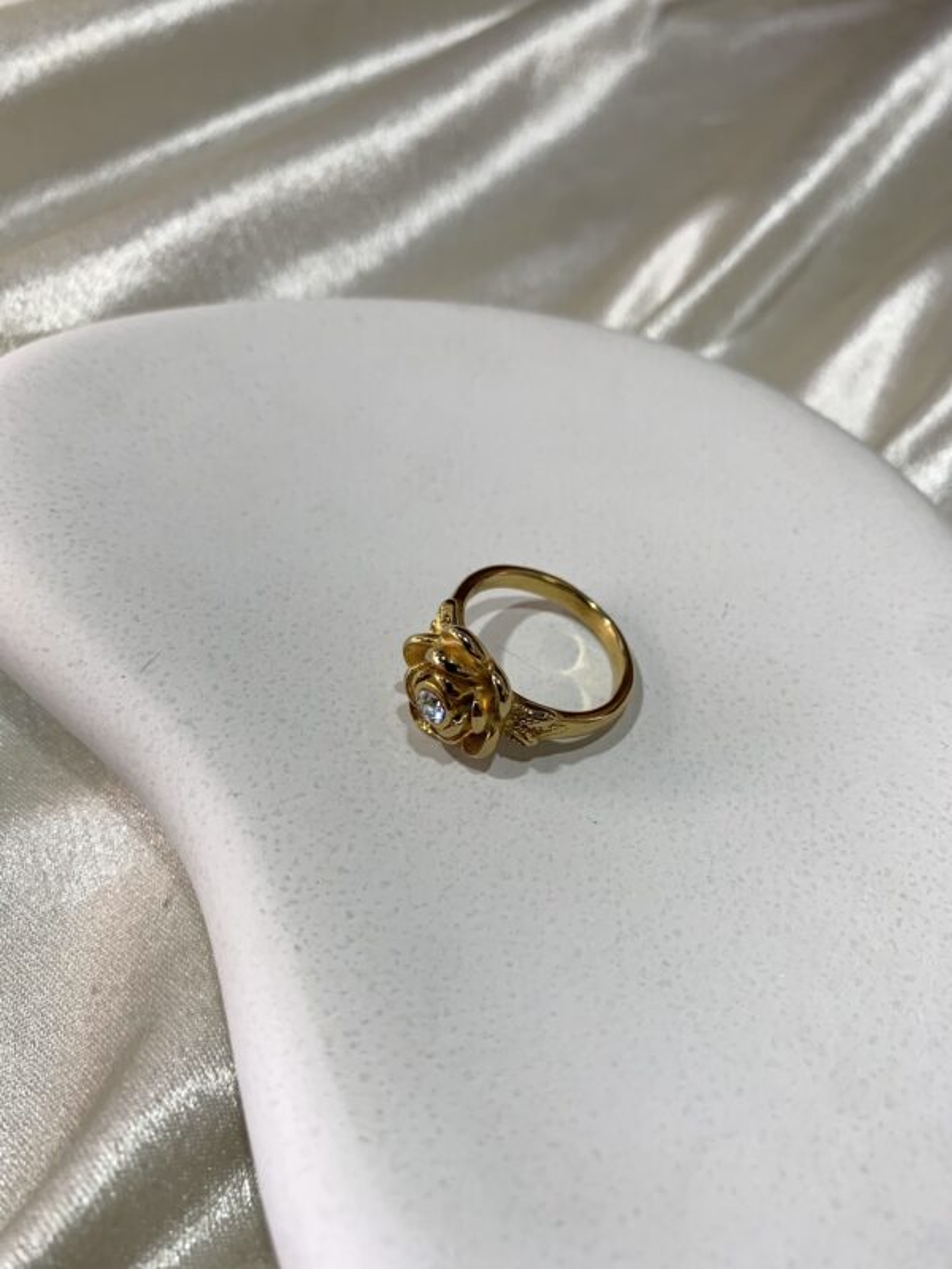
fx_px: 953
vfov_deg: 67.3
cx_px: 476
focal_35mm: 26
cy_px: 634
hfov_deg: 53.1
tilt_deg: -54.1
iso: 80
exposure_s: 1/100
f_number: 1.8
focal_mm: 4.25
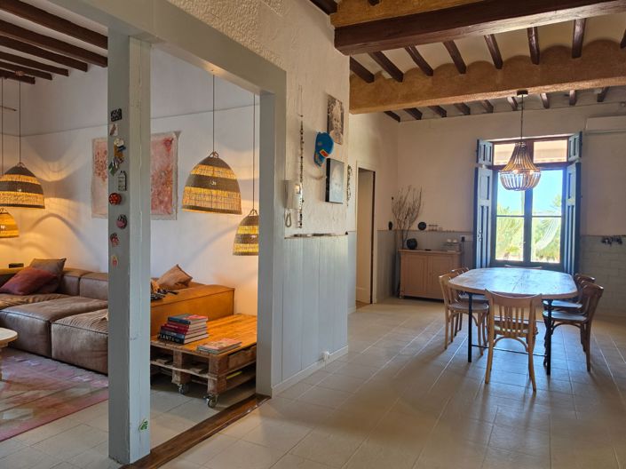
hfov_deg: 74.0
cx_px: 313
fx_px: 416
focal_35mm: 23
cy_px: 234
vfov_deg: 58.8
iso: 125
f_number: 1.4
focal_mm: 6.5
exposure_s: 1/180
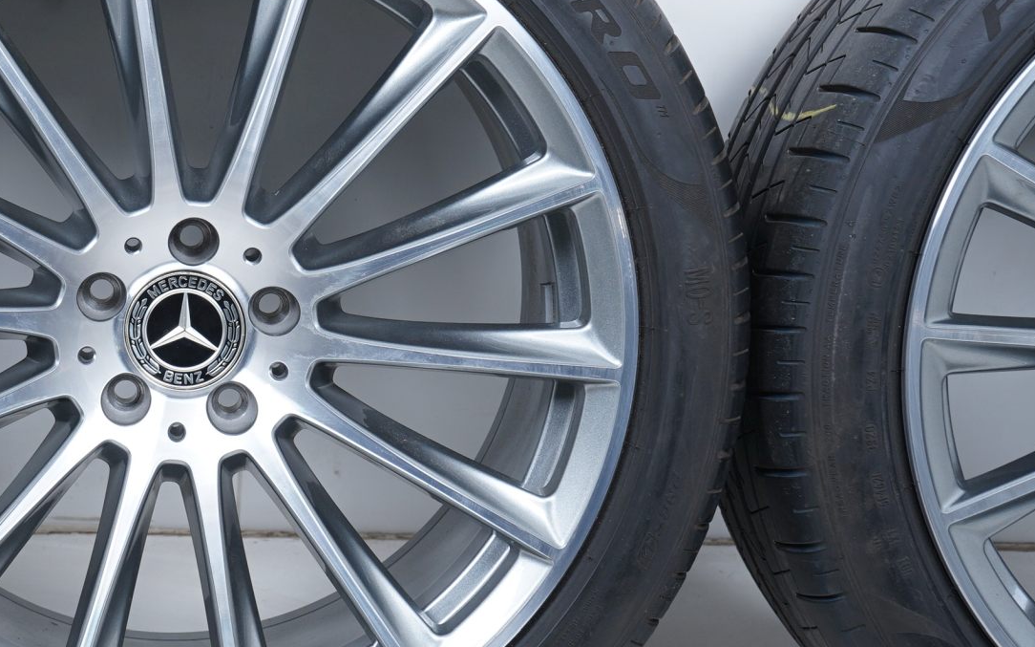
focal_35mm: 83
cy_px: 324
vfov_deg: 15.7
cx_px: 194
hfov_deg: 24.5
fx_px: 2341
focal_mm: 46
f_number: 7.1
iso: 250
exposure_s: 1/125
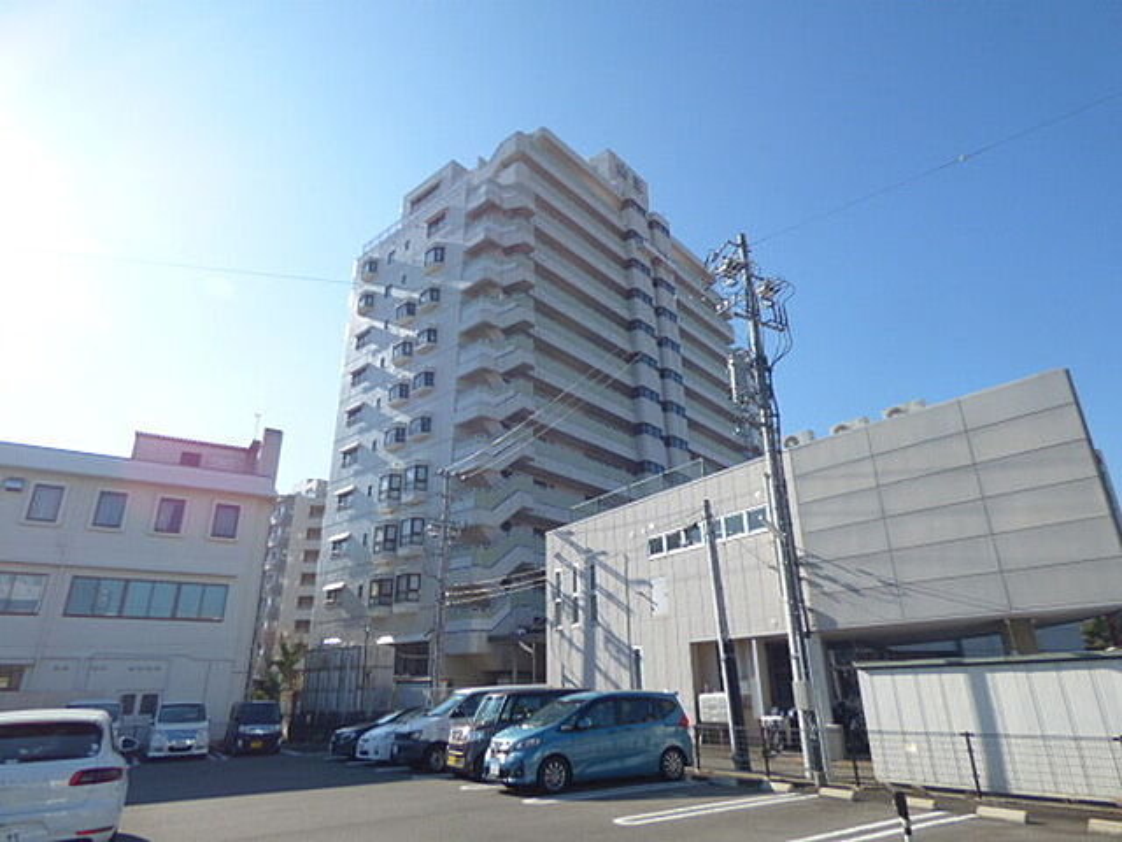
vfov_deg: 66.0
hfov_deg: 81.7
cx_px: 561
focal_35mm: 20
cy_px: 421
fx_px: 648
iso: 100
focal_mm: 3.58
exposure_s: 1/1300
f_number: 2.8
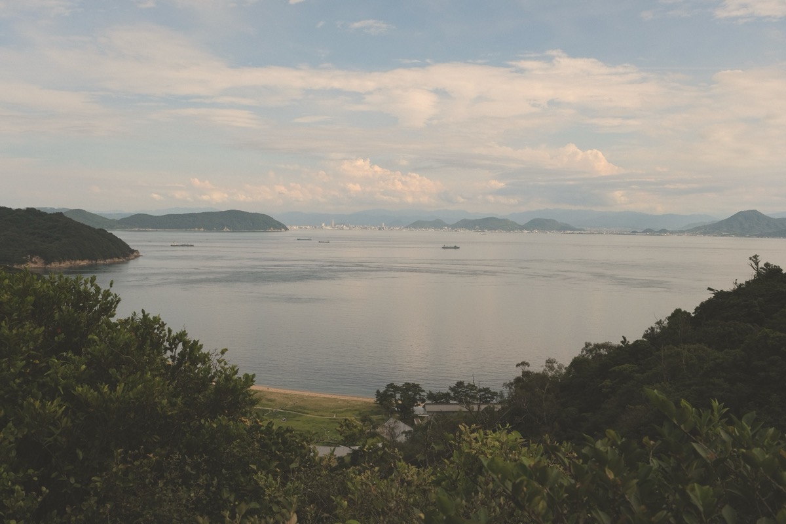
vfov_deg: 40.0
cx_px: 393
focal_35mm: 33
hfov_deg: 57.2
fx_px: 720
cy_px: 262
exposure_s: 1/800
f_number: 8
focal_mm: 22.3
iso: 320
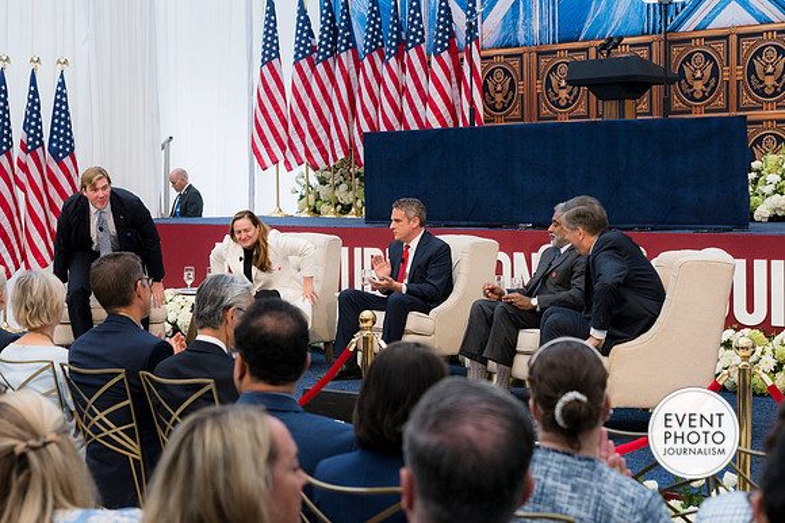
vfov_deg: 19.7
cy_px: 262
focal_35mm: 69
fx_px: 1504
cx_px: 392
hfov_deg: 29.3
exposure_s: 1/160
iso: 450
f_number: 4
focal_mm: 46
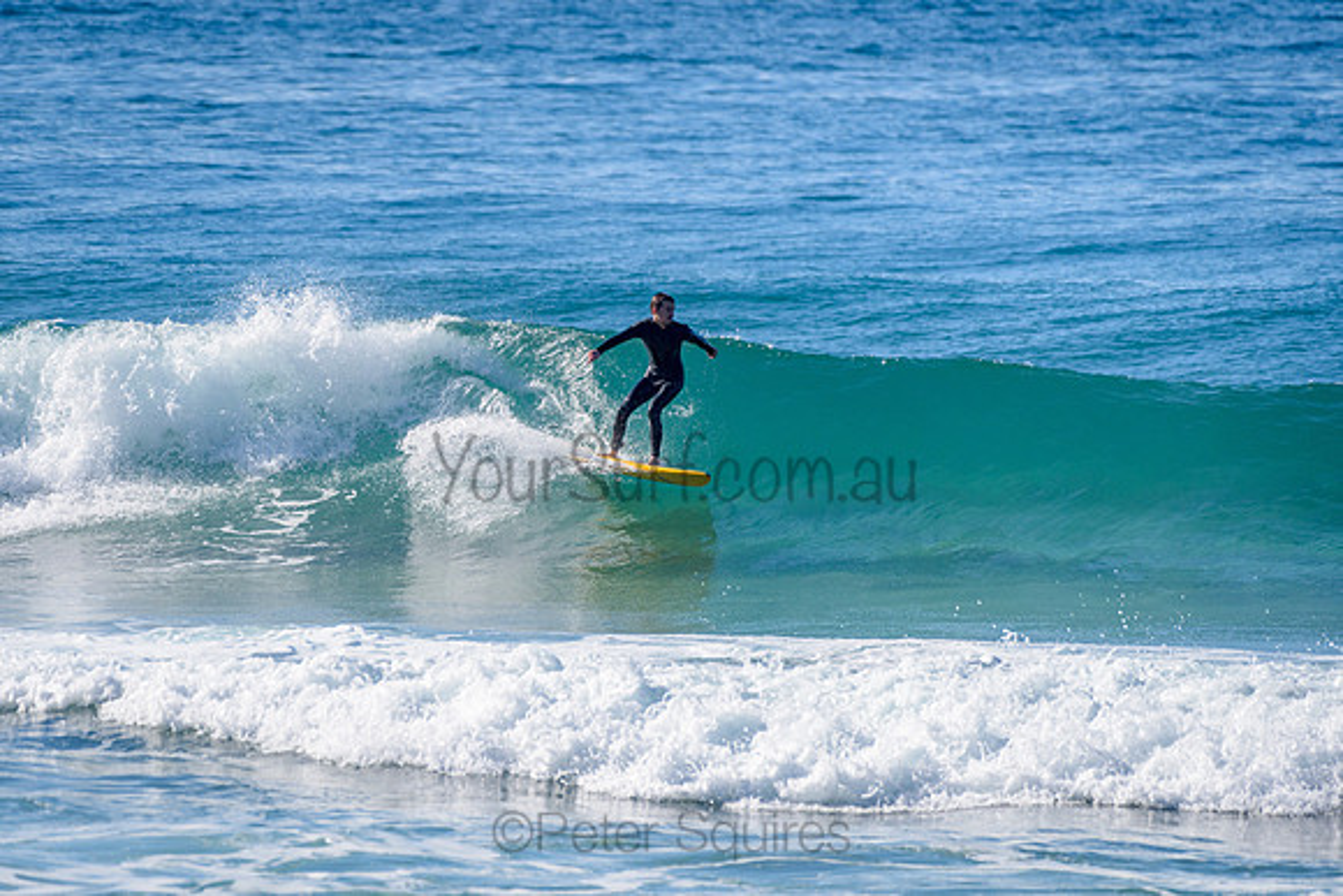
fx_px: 22882
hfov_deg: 3.4
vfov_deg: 2.2
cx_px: 519
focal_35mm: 613
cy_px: 398
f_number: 5.6
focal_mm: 500
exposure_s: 1/2000
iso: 140
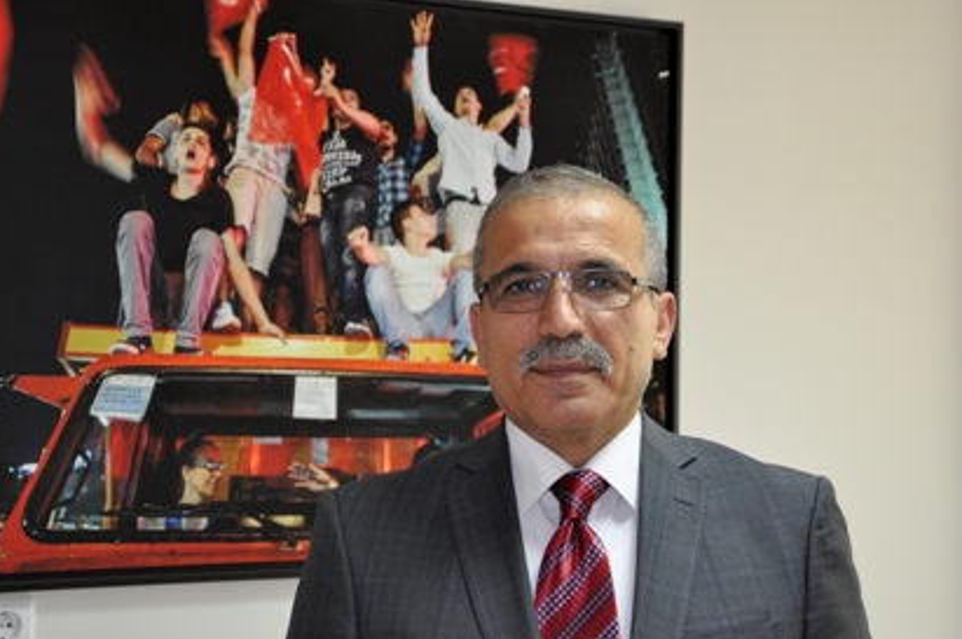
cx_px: 520
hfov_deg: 23.9
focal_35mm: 85
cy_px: 344
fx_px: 2269
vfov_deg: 16.0
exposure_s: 1/20
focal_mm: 52
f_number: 5
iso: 640
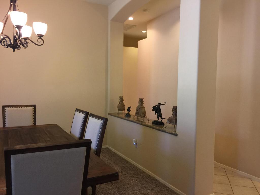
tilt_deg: -2.7
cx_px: 130
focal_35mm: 29
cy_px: 98
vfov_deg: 48.2
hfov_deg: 61.7
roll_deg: -1.5
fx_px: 218
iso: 80
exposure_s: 1/15
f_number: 2.2
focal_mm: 4.15
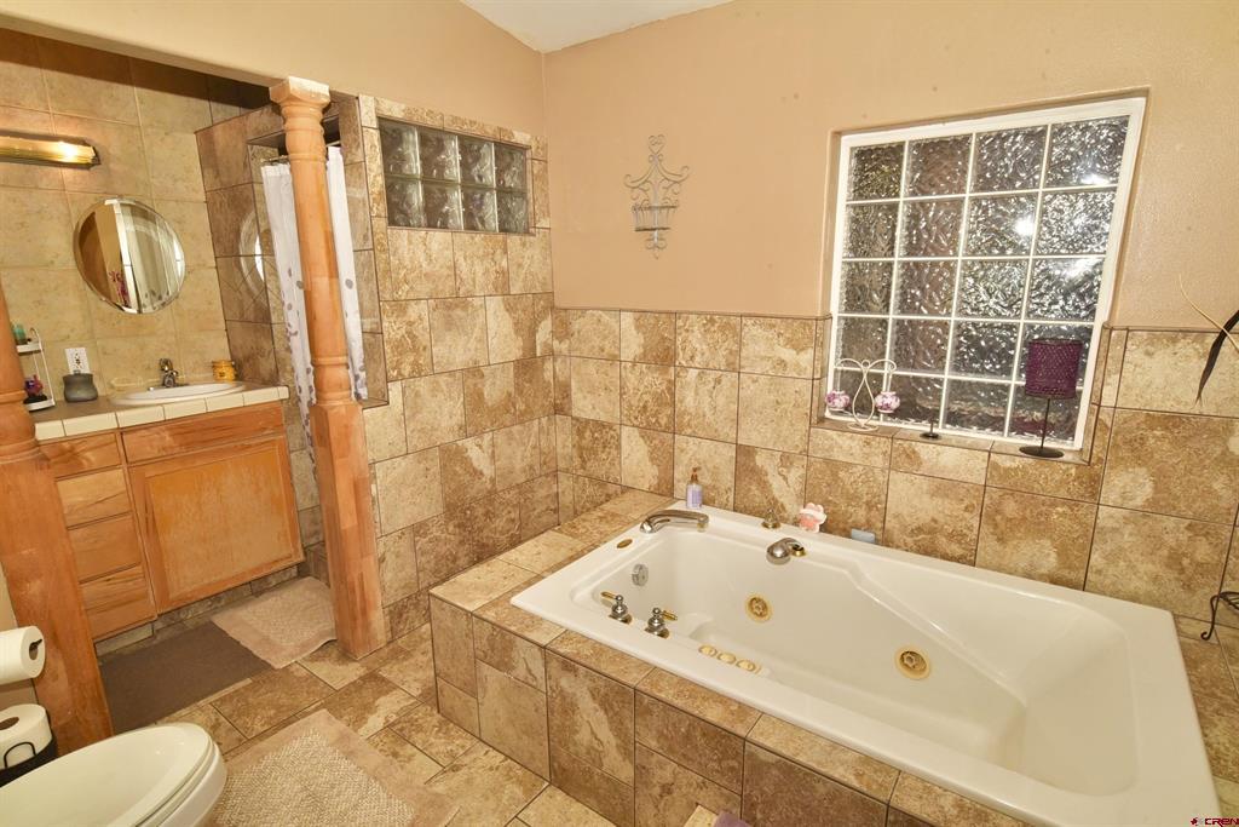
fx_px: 620
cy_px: 414
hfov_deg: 90.0
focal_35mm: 18
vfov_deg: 67.4
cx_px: 620
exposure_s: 1/60
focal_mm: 18
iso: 400
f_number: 18
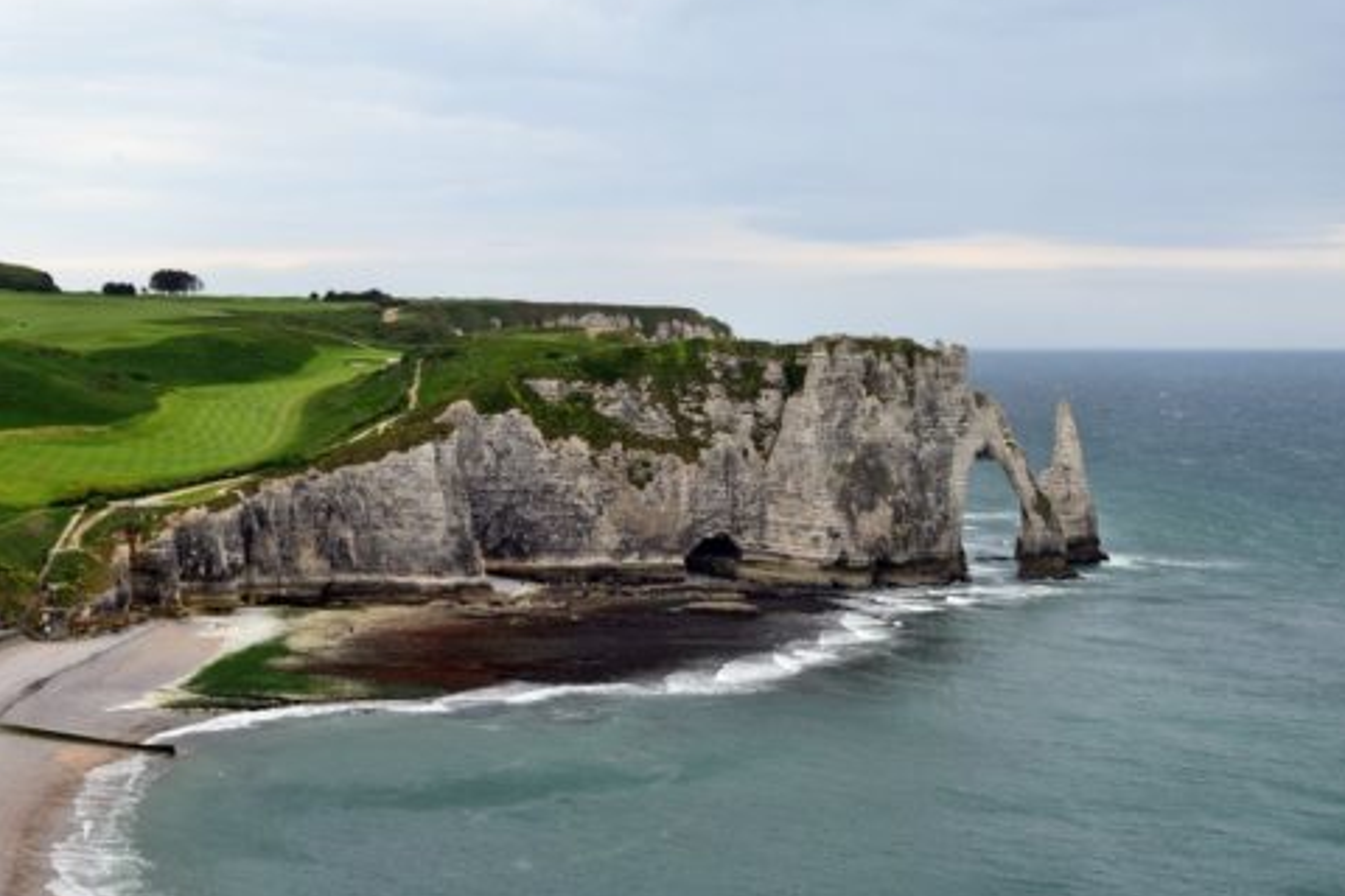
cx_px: 622
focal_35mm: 80
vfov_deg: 17.1
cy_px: 463
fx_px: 2989
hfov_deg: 25.4
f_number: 8
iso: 250
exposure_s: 1/250
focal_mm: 40
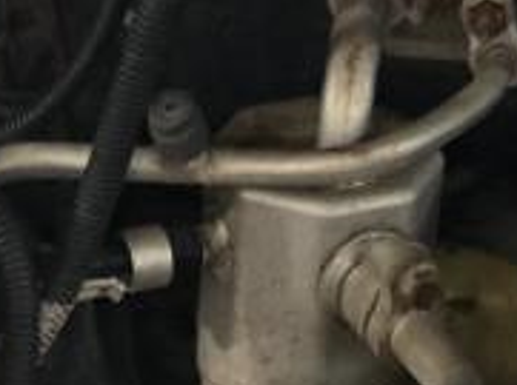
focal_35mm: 163
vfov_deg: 8.4
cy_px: 858
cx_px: 189
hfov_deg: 12.1
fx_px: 2430
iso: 1000
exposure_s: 1/120
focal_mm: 6.3
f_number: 1.7
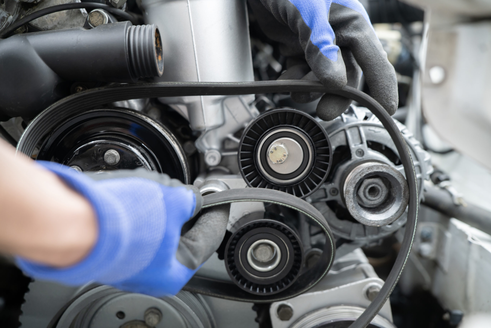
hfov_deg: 54.4
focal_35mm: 35
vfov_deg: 37.9
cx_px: 246
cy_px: 164
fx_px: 477
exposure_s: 1/30
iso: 800
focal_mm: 35
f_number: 3.2
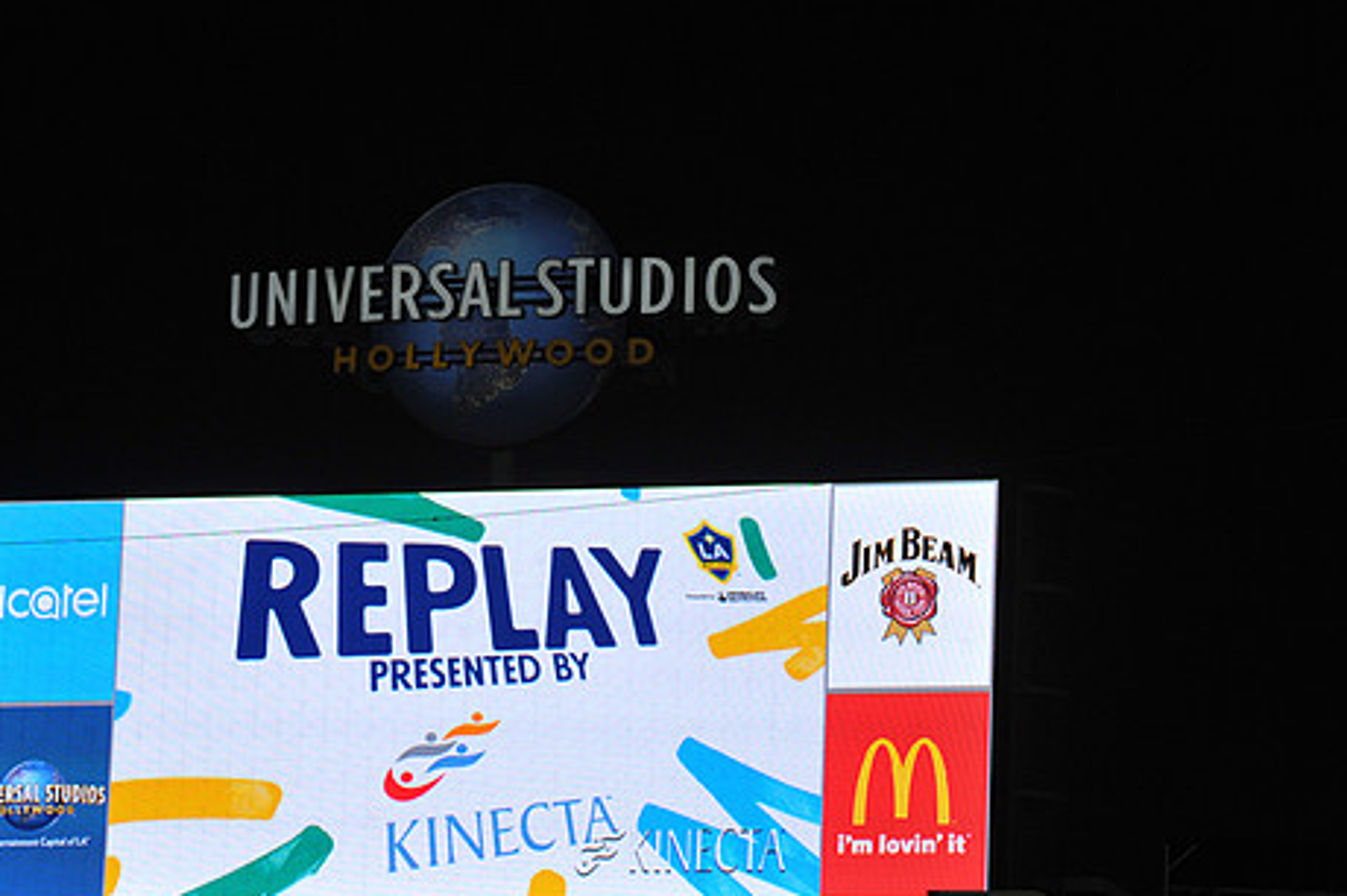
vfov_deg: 6.0
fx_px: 8487
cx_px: 536
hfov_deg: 9.1
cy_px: 559
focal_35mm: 227
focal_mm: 180
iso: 1250
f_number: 10
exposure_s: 1/400
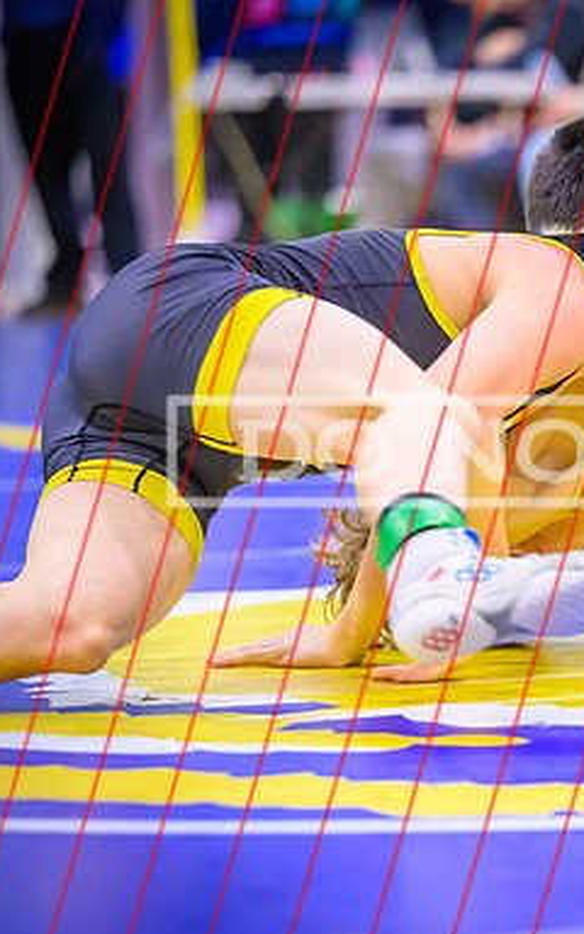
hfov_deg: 4.8
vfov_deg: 7.8
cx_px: 713
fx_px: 6876
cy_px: 581
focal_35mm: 270
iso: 6400
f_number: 2.8
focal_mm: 140
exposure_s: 1/640
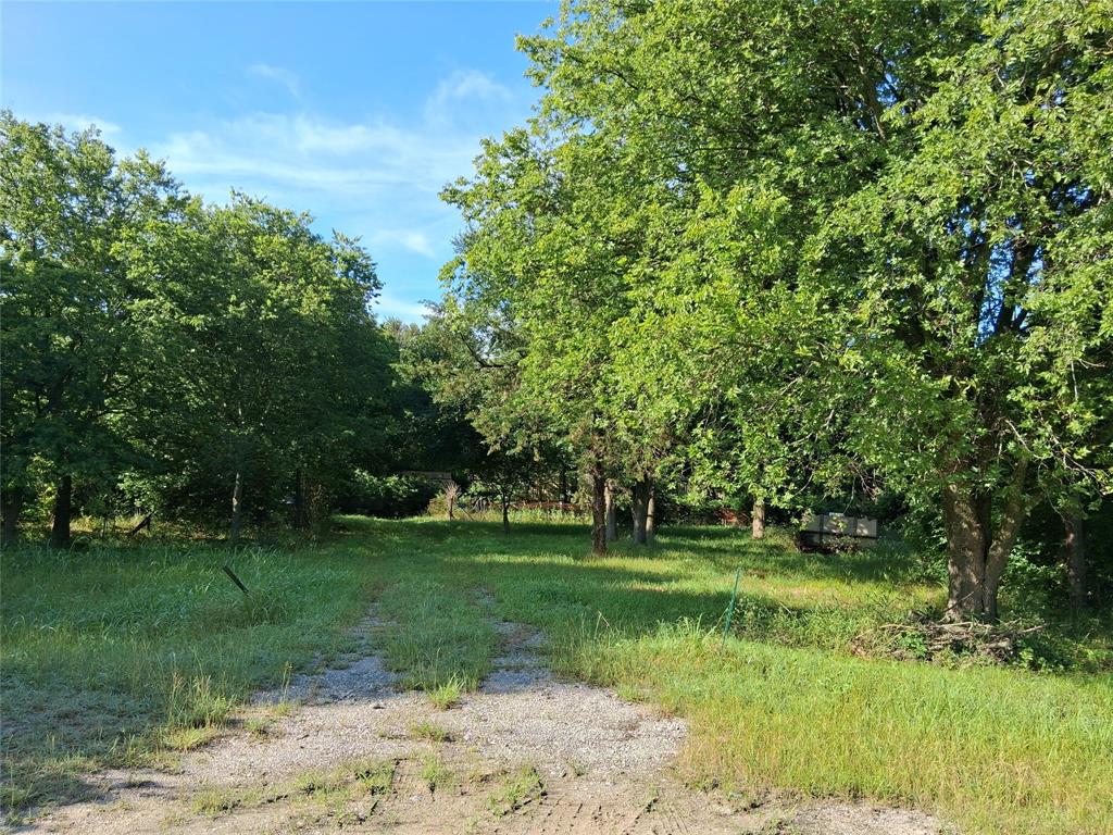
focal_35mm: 26
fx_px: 836
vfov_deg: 53.1
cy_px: 418
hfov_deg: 67.3
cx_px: 556
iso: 25
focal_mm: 3.98
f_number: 1.8
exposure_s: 1/344
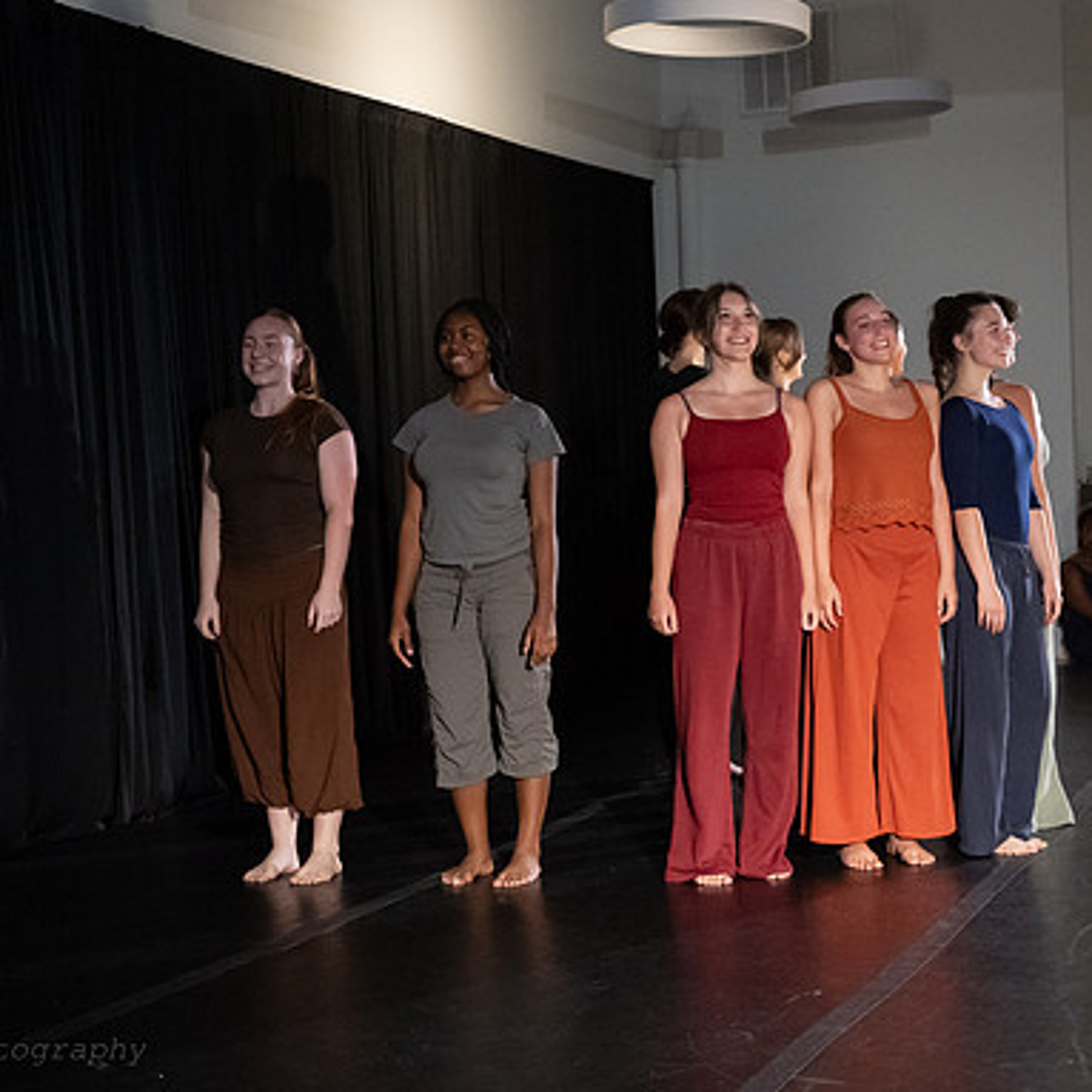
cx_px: 692
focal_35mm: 65
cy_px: 537
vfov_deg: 26.5
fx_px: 2320
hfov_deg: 26.4
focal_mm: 45
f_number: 3.5
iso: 6400
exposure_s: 1/400
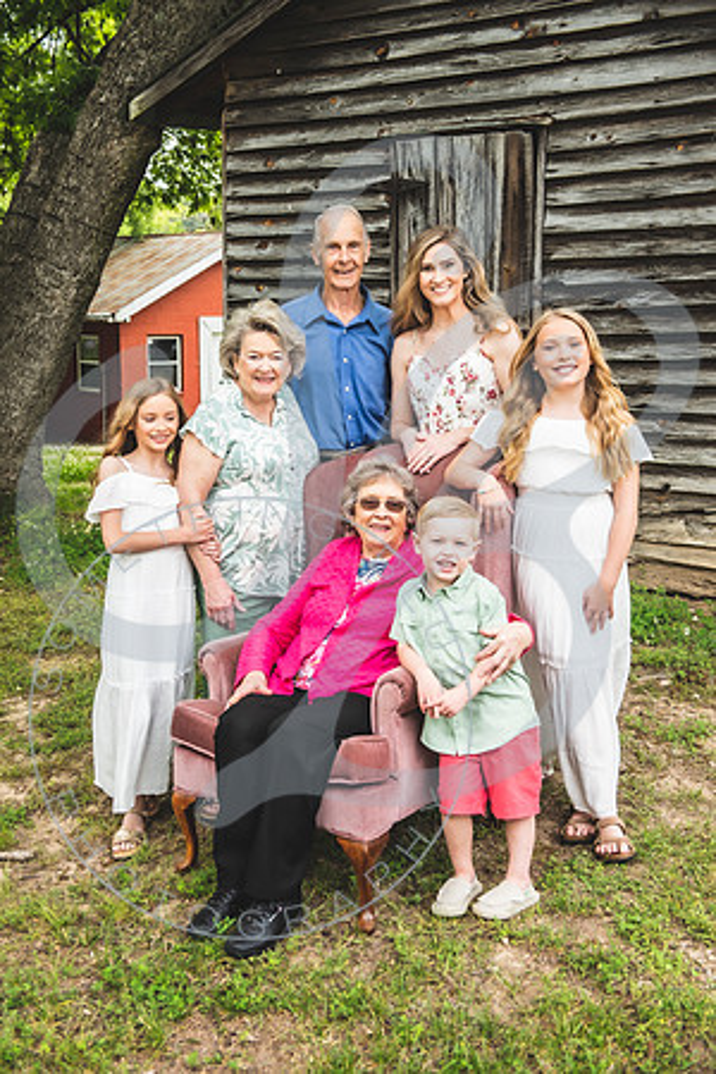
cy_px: 537
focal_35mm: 44
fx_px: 1313
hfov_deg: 30.5
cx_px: 358
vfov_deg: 44.5
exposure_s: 1/200
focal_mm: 44
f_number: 5.6
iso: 250
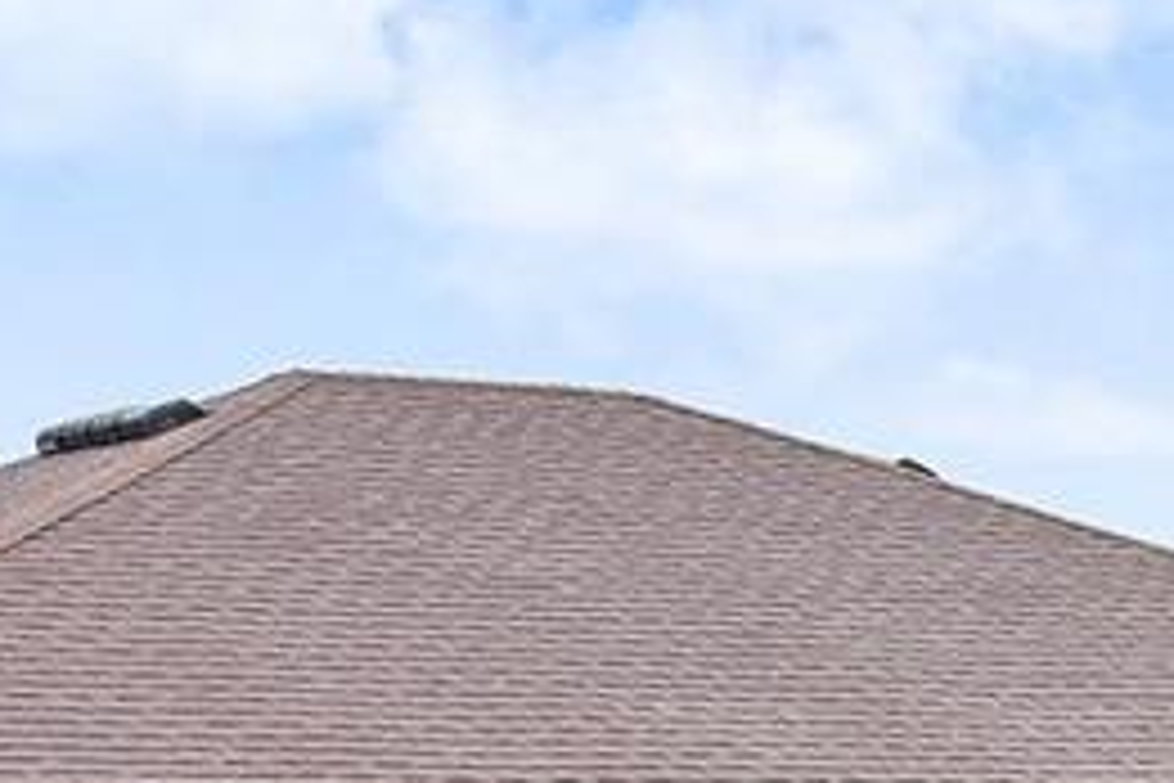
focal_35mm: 135
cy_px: 801
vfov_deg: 10.1
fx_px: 4402
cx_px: 1138
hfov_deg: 15.0
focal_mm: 8.38
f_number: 2.8
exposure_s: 1/400
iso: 200
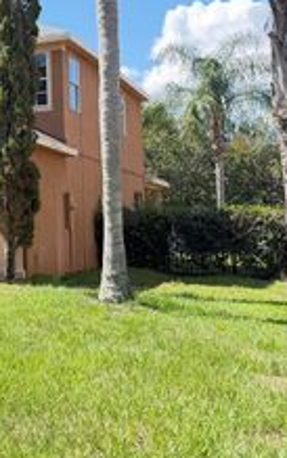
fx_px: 725
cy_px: 139
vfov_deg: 34.6
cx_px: -233
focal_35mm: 58
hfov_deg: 17.8
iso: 100
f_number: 1.78
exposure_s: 1/1139
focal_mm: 6.76
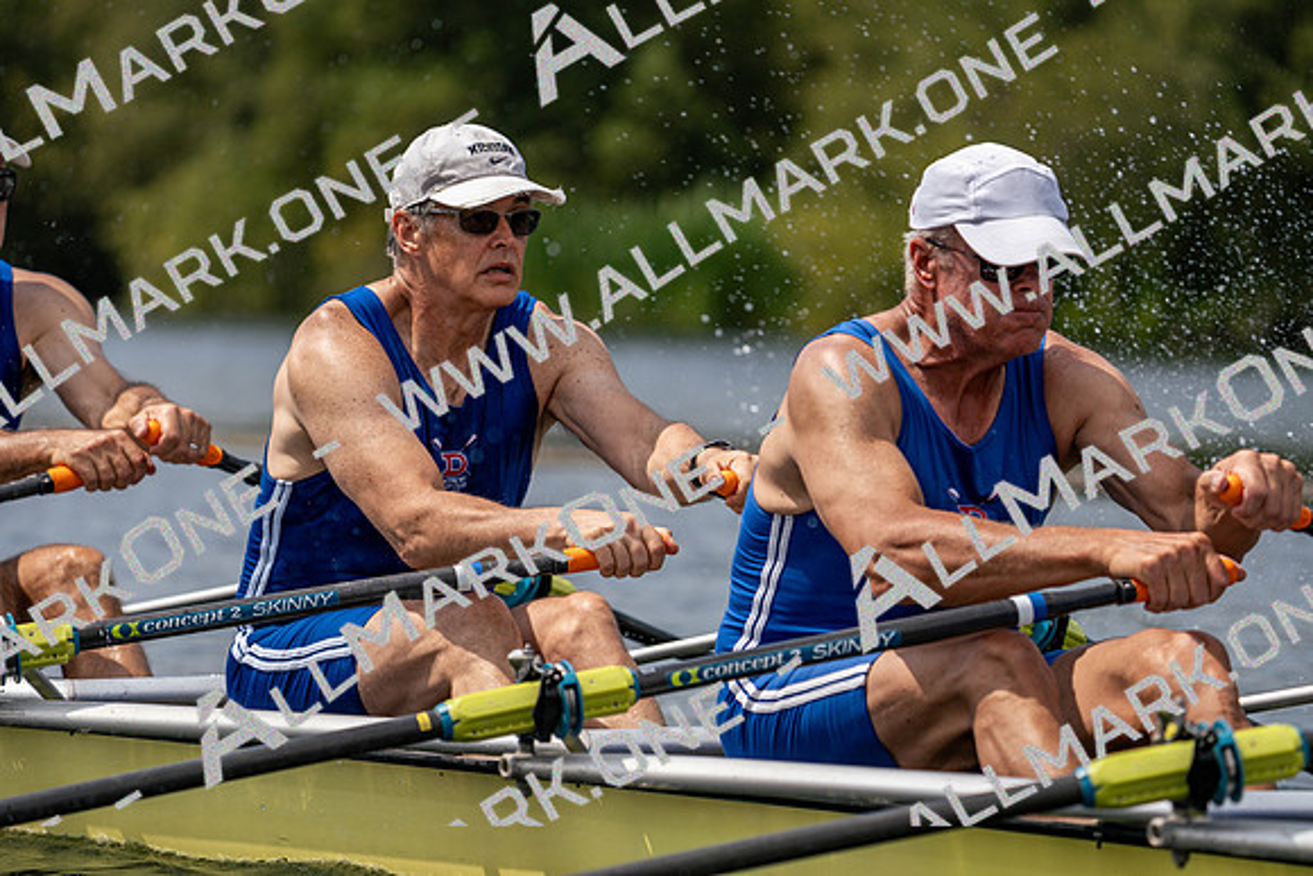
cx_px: 656
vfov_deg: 4.7
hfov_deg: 7.0
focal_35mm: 293
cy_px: 438
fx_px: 10688
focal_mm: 293
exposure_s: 1/1600
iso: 200
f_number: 5.6
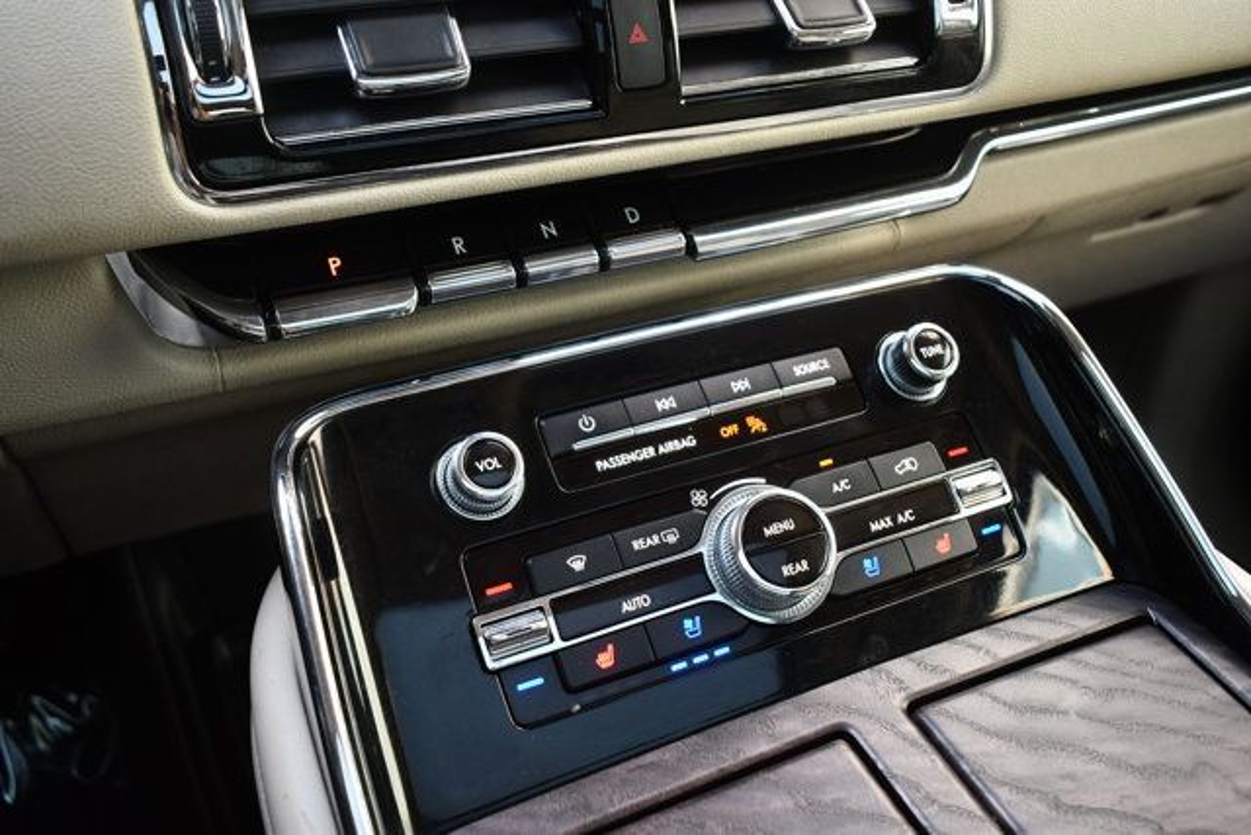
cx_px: 626
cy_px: 418
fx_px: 1182
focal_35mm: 34
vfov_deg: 38.9
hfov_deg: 55.8
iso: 800
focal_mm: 23
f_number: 3.8
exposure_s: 1/200
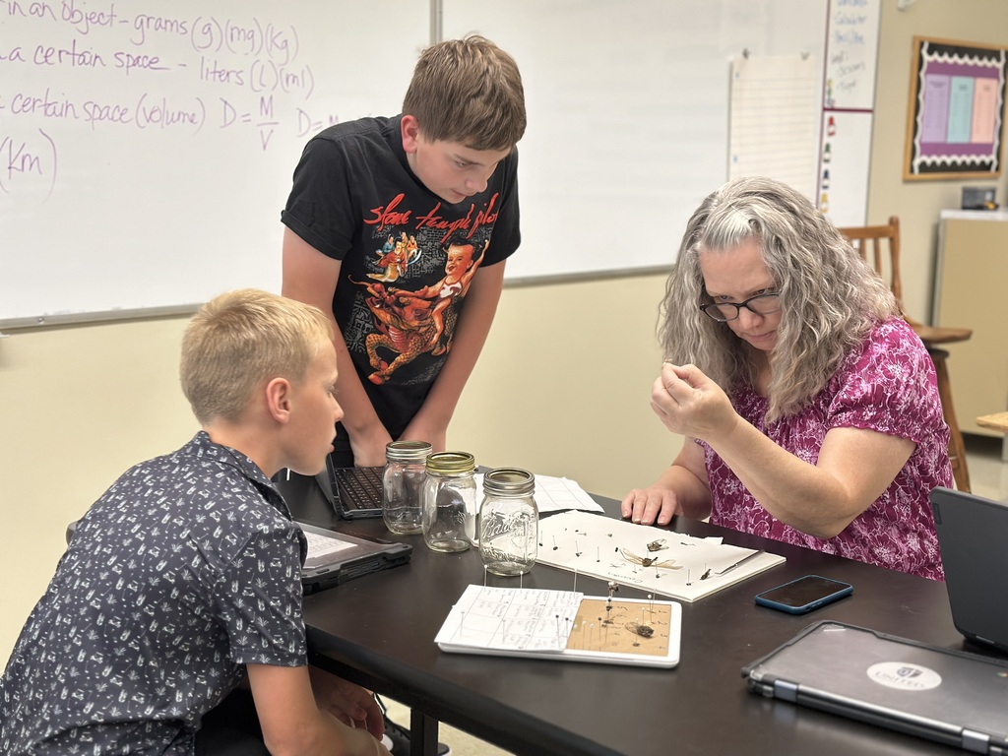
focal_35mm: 48
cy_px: 378
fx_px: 1398
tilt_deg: -9.4
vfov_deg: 30.3
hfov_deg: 39.7
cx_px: 504
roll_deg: -0.7
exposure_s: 1/60
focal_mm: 6.86
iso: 160
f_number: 1.78
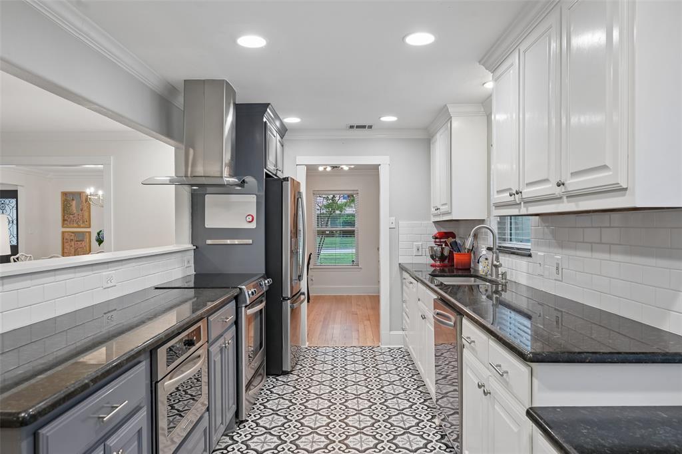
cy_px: 227
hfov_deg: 77.3
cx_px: 341
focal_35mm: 22
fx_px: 426
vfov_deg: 56.1
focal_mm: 22.5
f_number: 8
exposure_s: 1/13
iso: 400
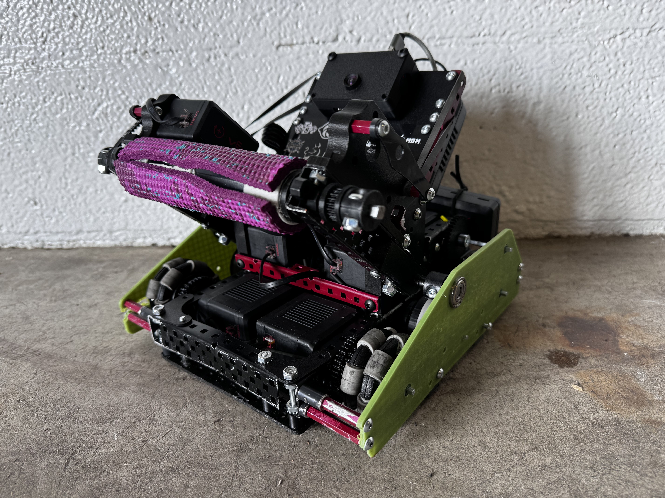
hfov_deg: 71.6
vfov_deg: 56.8
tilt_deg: -23.0
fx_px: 461
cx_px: 332
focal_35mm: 24
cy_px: 249
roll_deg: +2.4
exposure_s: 1/121
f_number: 1.78
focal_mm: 6.76
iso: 100
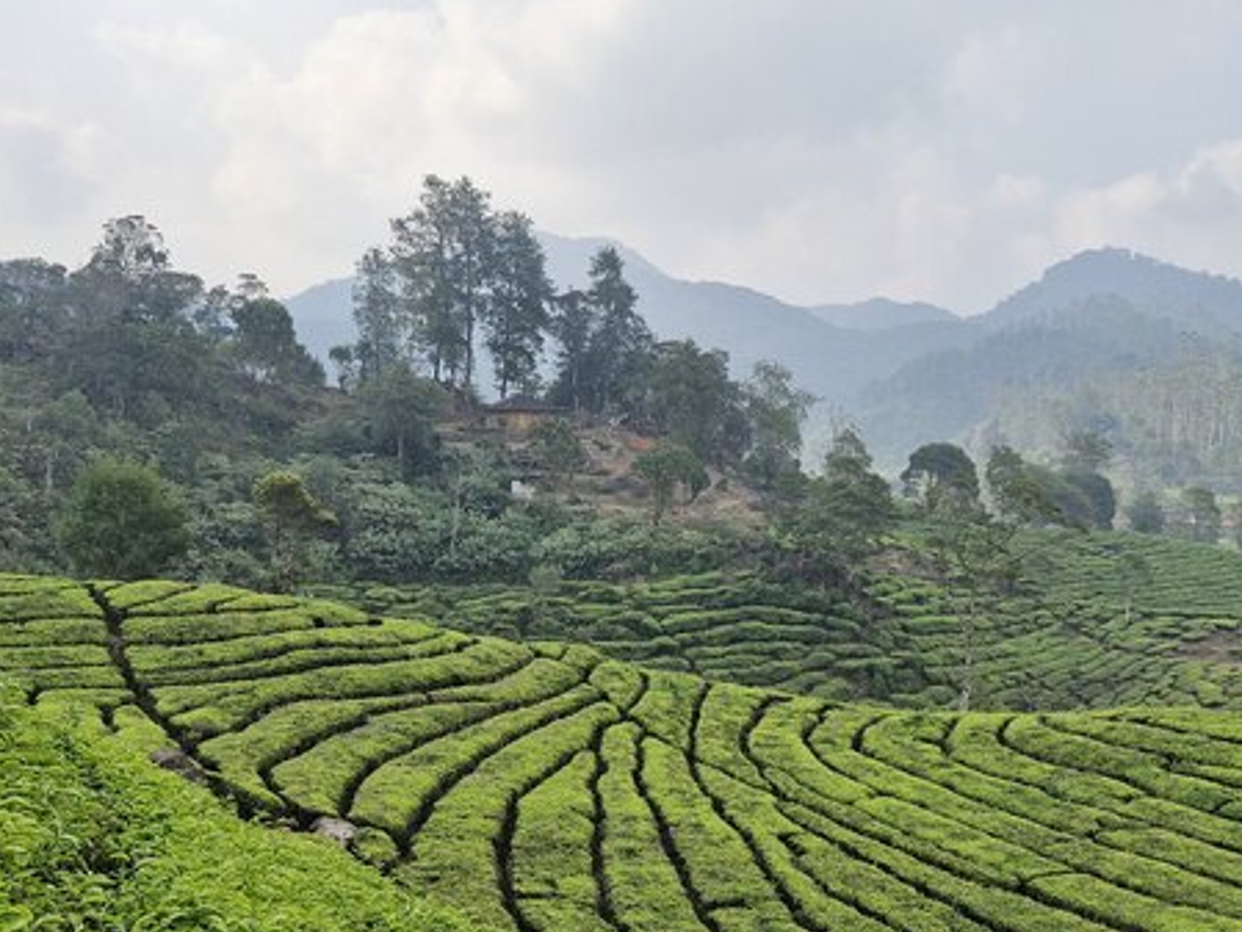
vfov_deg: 34.7
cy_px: 650
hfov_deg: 45.4
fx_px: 1471
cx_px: 780
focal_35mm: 41
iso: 50
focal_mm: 5.54
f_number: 1.8
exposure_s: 1/1268
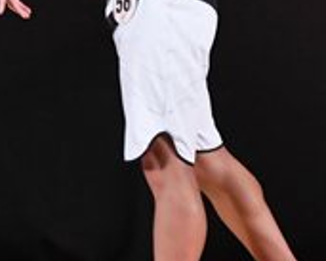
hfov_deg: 2.2
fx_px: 8302
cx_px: 640
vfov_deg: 1.8
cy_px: -38
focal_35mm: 860
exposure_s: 1/400
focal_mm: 135
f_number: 5.6
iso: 3200
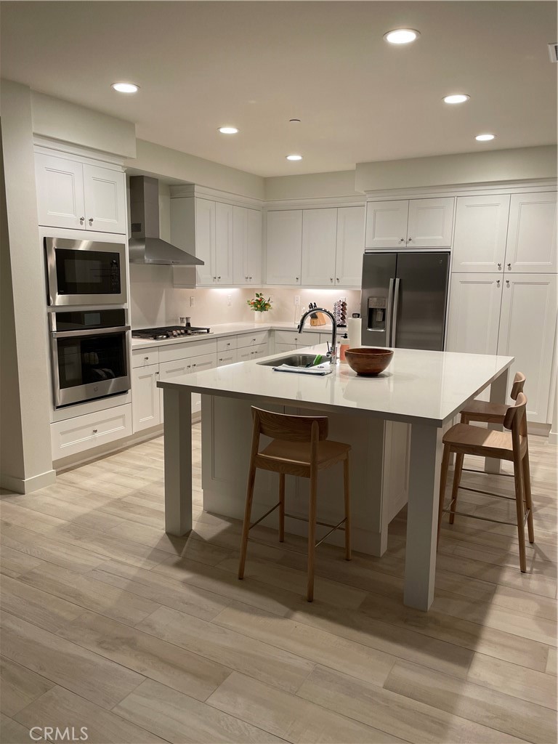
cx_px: 279
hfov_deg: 53.1
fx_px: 559
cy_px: 372
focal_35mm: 26
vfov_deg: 67.3
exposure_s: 1/60
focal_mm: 4.2
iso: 64
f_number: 1.6
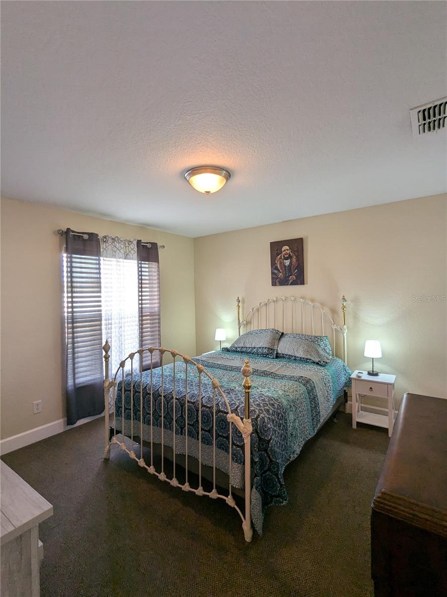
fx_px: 275
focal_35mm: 16
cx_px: 224
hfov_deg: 78.1
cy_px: 298
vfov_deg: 94.5
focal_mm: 2.35
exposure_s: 1/40
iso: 84
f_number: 2.2
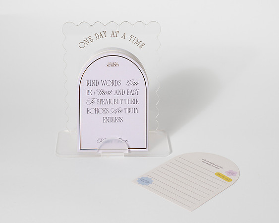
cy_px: 106
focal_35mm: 73
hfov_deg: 26.1
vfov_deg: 21.0
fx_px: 601
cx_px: 125
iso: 200
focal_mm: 50
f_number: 7.1
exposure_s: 1/200
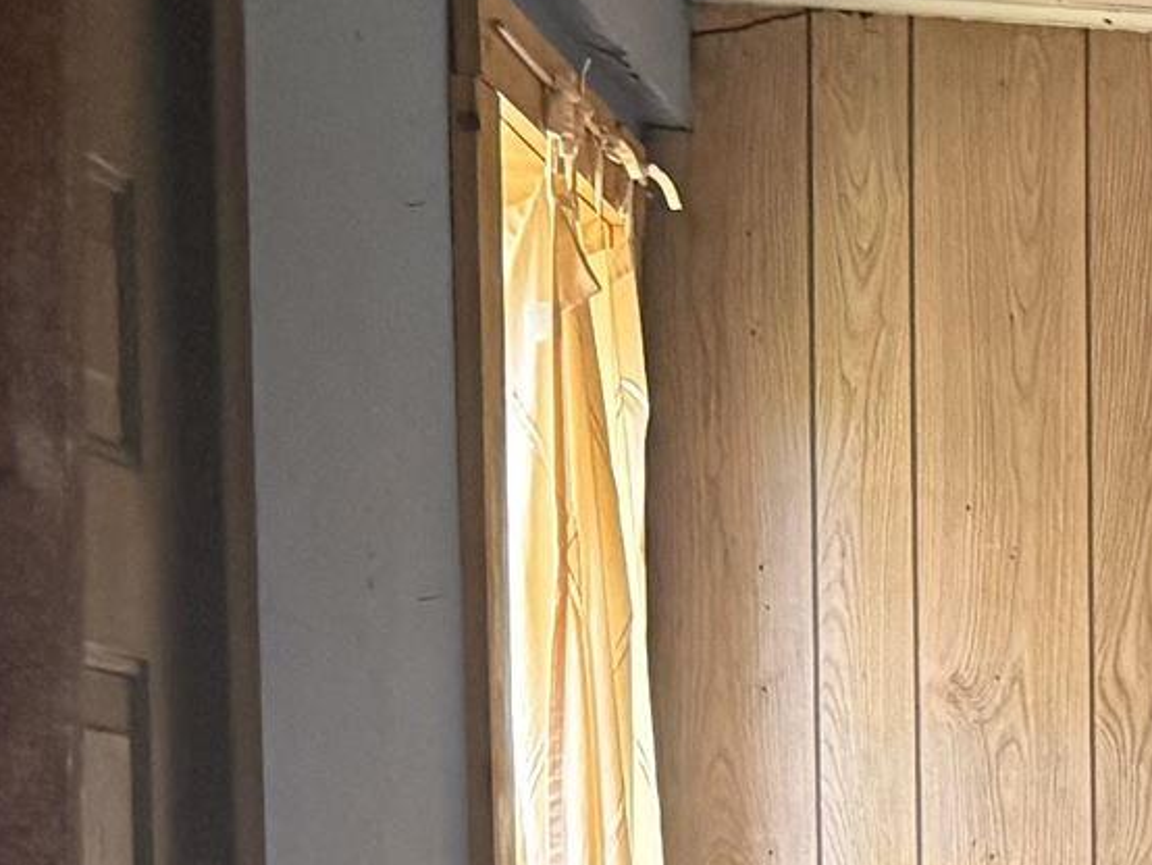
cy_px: 1597
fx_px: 4428
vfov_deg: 10.4
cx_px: 2273
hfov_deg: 13.0
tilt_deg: -7.8
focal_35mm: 133
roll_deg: -2.6
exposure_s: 1/60
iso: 400
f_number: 1.78
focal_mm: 6.76
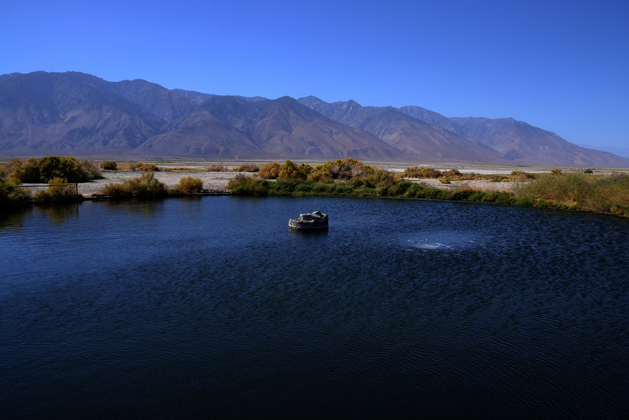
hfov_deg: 67.4
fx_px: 472
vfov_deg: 47.9
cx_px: 314
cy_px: 210
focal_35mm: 27
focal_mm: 18
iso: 400
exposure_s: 1/640
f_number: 13
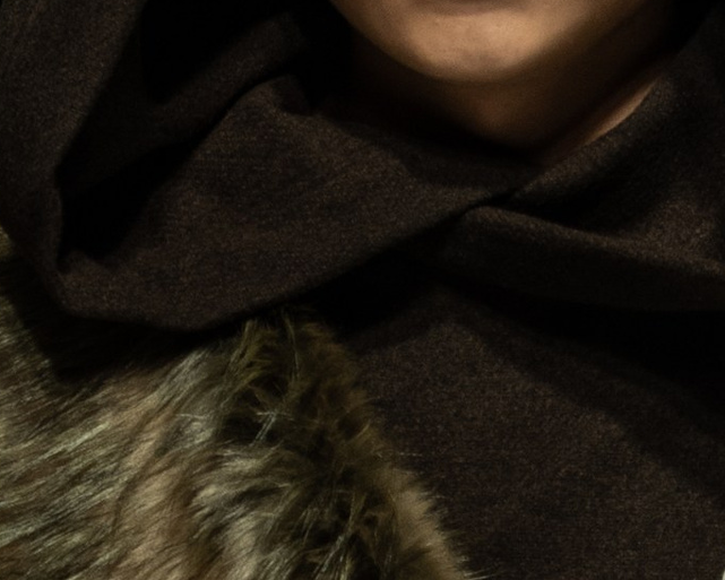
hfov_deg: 1.6
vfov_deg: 1.3
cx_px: 363
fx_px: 25452
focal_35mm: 1186
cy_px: 734
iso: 200
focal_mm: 141.2
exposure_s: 1/250
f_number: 3.2
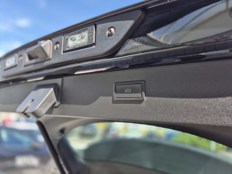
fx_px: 154
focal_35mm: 23
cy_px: 87
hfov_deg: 73.9
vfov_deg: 58.9
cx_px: 116
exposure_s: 1/450
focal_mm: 5.4
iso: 25
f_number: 1.8
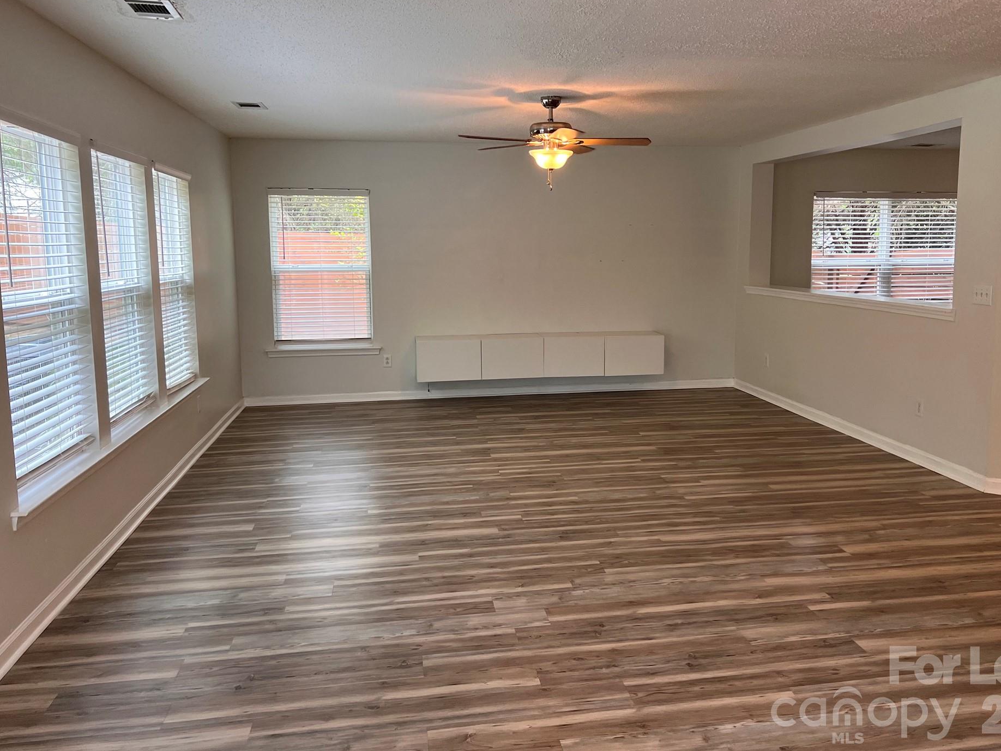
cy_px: 334
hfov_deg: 61.6
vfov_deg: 48.1
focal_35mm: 29
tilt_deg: -5.7
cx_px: 541
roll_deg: +0.4
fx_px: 839
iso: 100
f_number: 1.5
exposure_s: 1/120
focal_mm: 5.7
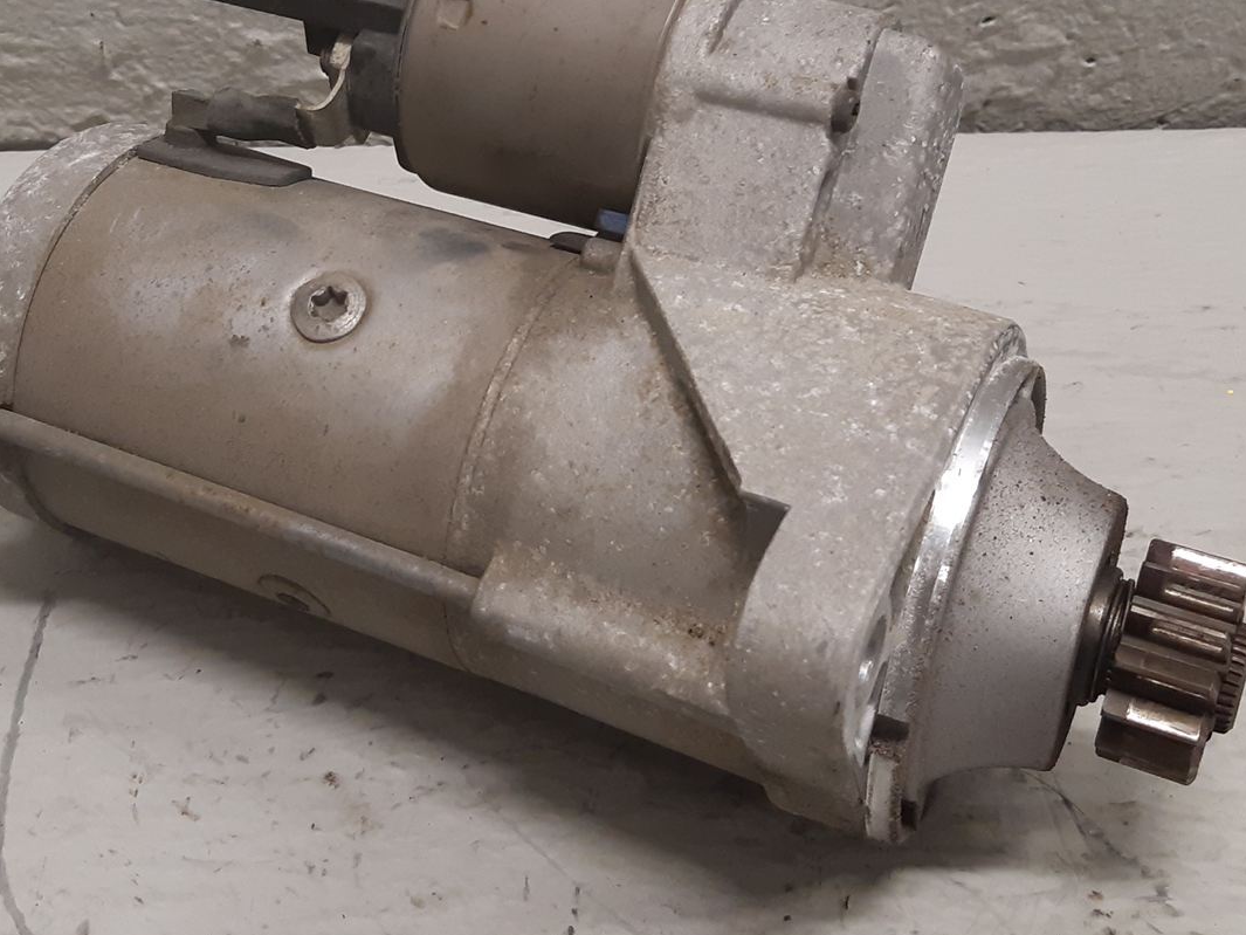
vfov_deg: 28.8
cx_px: 484
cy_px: 279
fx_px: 1800
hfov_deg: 38.0
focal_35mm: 50
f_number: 1.7
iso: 160
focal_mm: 3.93
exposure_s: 1/50
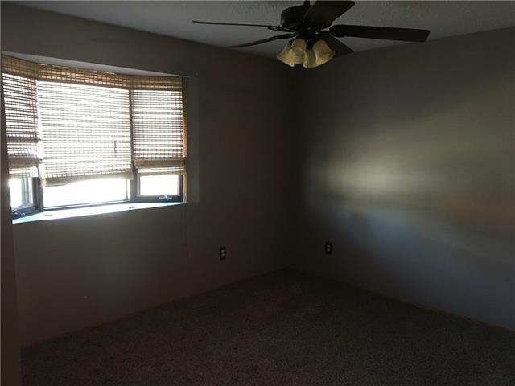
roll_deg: -0.3
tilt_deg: -7.2
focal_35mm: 29
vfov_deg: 48.2
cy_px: 193
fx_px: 431
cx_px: 258
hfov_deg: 61.7
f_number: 2.2
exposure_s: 1/33
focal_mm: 4.15
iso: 160
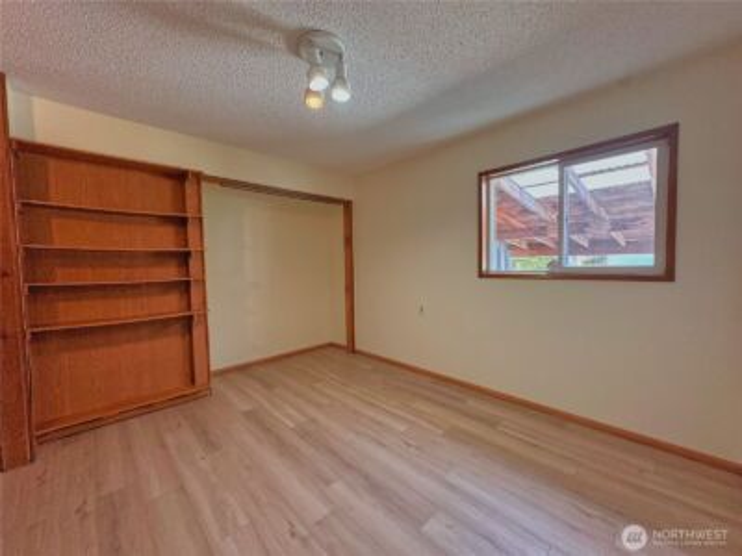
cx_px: 371
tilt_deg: -2.8
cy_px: 278
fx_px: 300
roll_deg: +1.0
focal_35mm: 14
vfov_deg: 85.7
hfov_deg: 102.1
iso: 250
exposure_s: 1/120
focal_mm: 2.2
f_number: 2.2
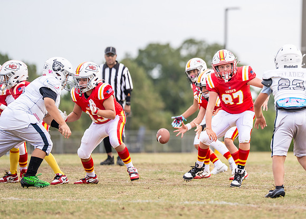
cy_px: 100
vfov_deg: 4.8
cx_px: 223
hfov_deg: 6.7
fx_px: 2602
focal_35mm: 299
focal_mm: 200
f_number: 2.8
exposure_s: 1/1250
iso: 160
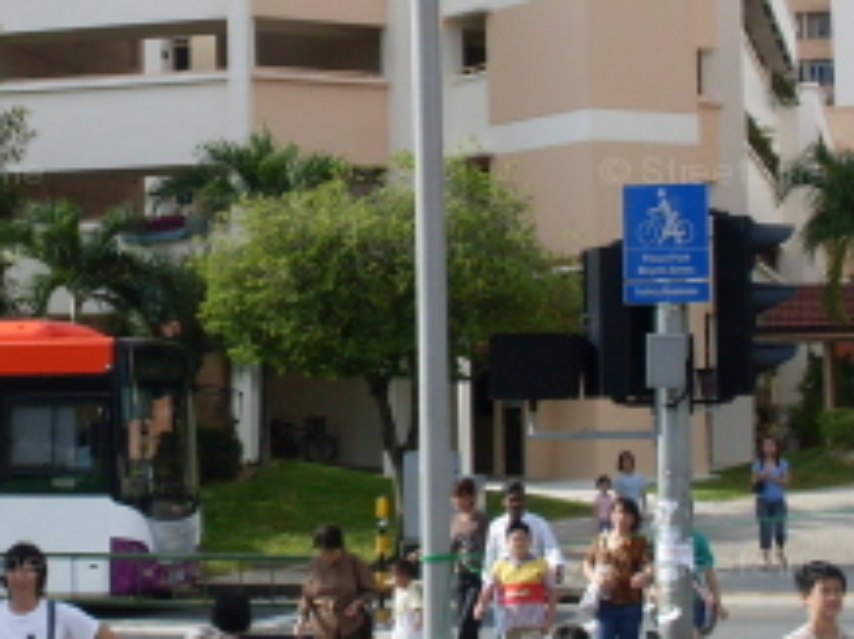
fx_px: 2366
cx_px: 110
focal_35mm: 96
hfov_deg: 20.1
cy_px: 176
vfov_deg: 15.3
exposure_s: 1/180
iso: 80
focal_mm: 6.3
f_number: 8.4
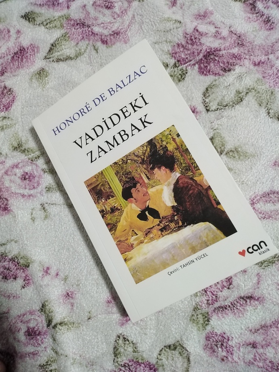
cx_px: 140
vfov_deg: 67.3
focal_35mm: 26
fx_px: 279
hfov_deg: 53.1
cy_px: 186
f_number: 1.8
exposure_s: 1/20
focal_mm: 3.62
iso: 382
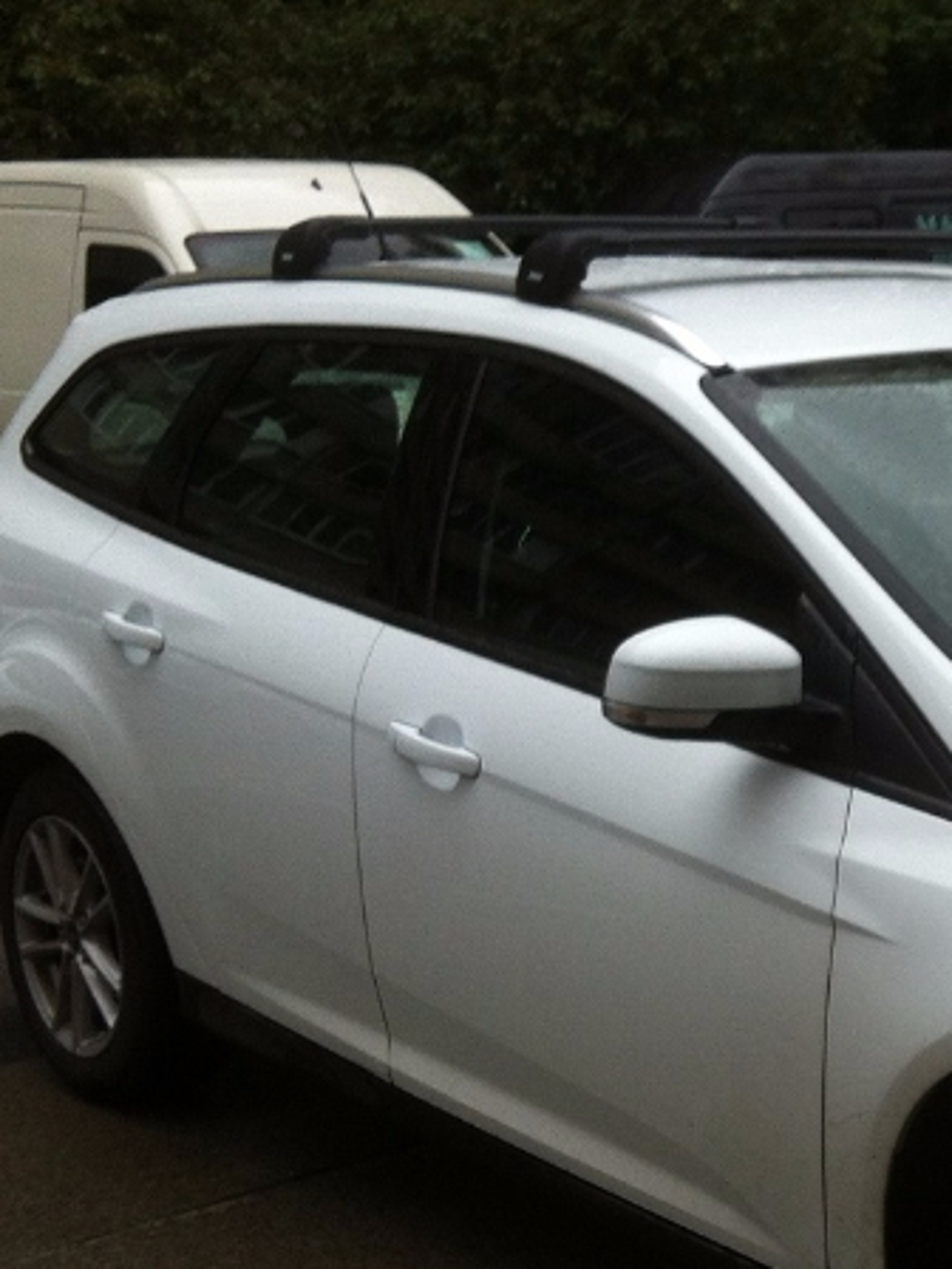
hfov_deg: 18.1
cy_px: 919
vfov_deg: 24.8
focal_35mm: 78
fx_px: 2860
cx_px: 1094
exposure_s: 1/487
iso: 80
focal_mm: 3.85
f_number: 2.8
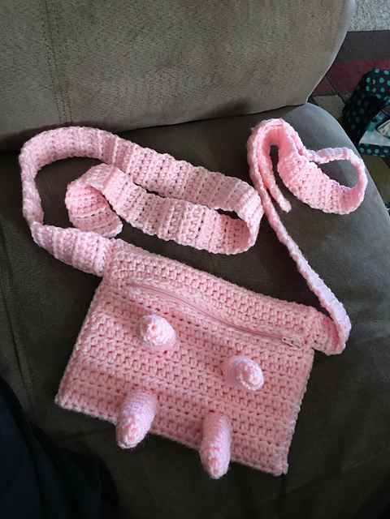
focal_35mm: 29
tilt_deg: -54.7
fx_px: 436
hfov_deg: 48.2
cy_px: 260
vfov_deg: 61.7
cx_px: 195
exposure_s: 1/8
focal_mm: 4.15
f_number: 2.2
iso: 100
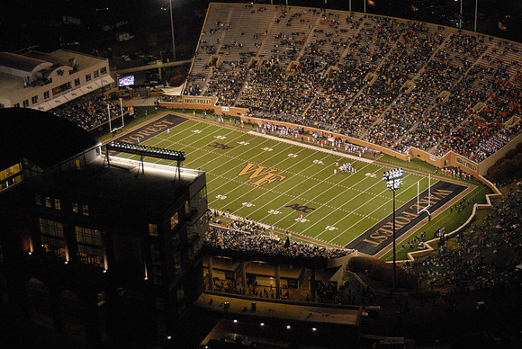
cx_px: 261
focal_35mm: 87
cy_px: 174
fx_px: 1263
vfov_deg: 15.7
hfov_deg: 23.4
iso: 1600
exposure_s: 1/160
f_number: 5.6
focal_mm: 58
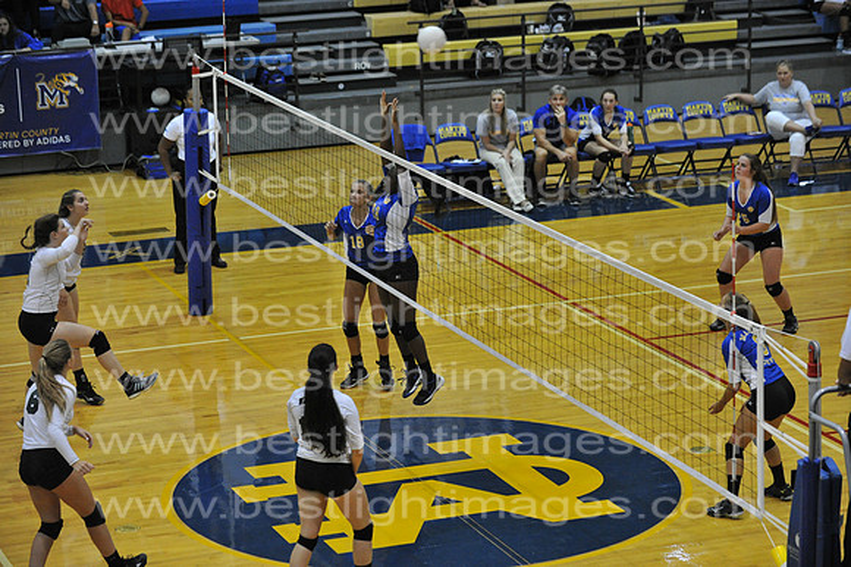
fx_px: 3307
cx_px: 426
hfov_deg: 14.7
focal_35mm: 140
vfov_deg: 9.8
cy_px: 284
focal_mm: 140
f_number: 4
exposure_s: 1/500
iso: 8000
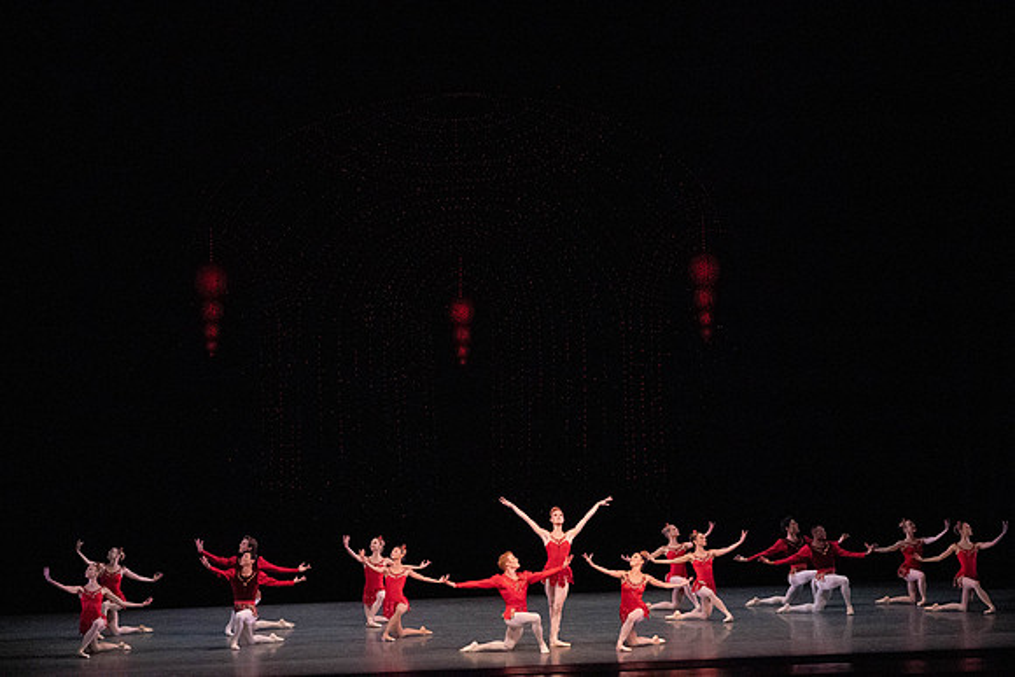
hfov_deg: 20.4
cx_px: 508
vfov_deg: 13.7
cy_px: 338
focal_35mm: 100
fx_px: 2820
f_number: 11
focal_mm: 100
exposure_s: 1/500
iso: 16000
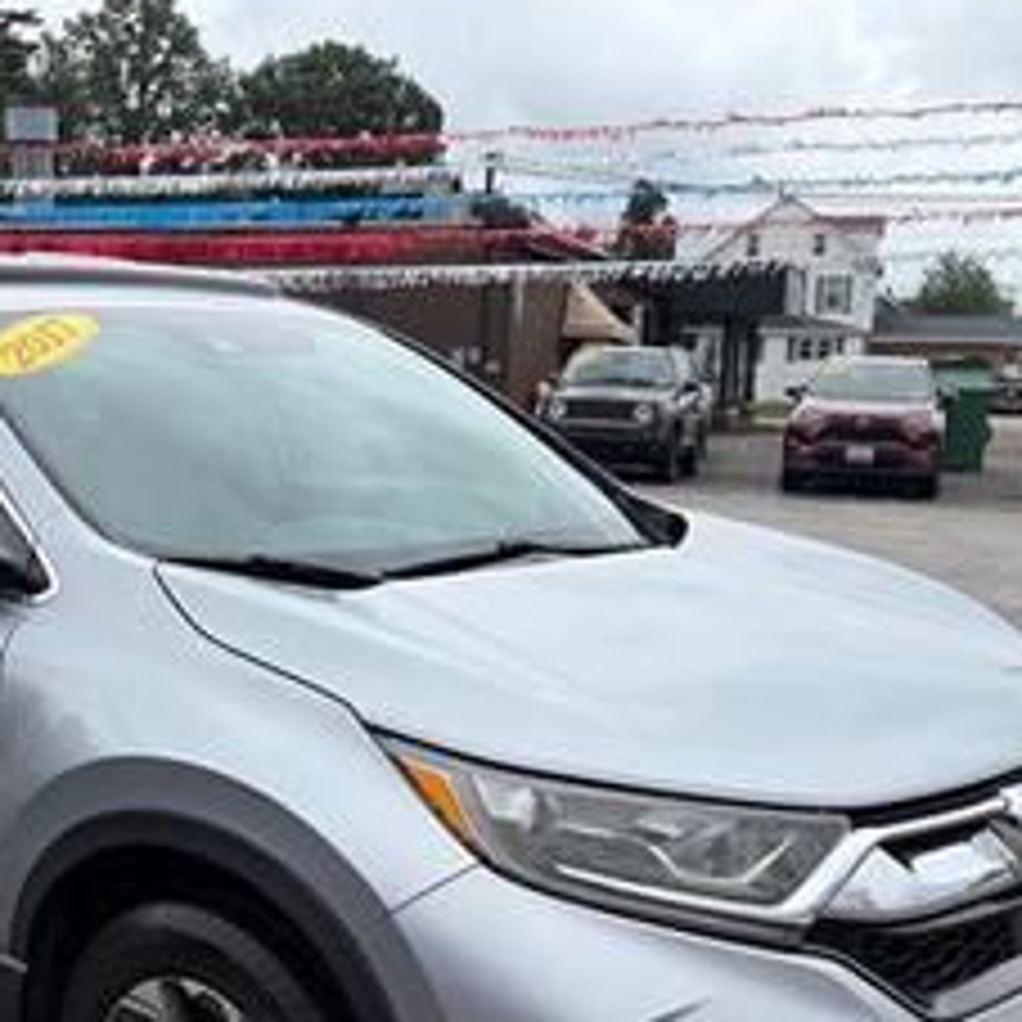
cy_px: 797
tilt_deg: -14.2
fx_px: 1704
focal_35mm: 51
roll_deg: -0.2
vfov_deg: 32.6
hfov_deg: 33.2
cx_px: 369
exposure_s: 1/2208
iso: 50
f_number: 1.6
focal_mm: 5.96
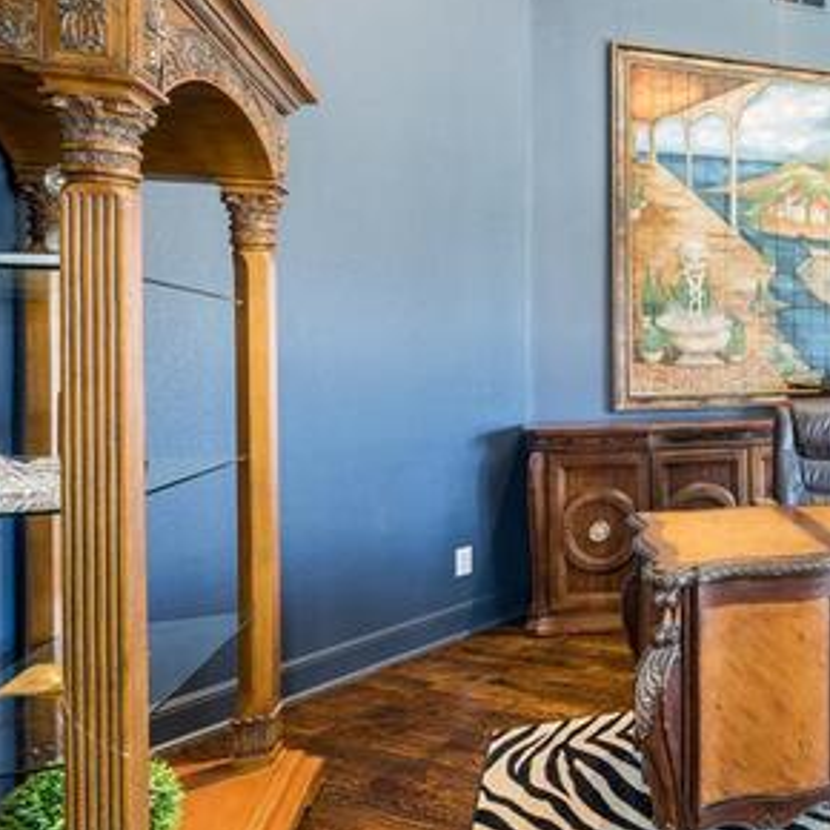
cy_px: 361
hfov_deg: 43.6
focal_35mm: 30
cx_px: 884
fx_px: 814
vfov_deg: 53.9
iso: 320
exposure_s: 5
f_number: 8
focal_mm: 16
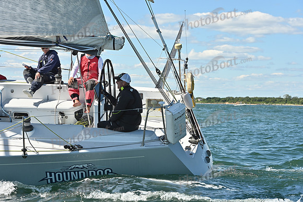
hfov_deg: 21.5
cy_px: 101
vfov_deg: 14.4
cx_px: 152
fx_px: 800
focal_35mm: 95
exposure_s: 1/1250
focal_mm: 95
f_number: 6.3
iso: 320
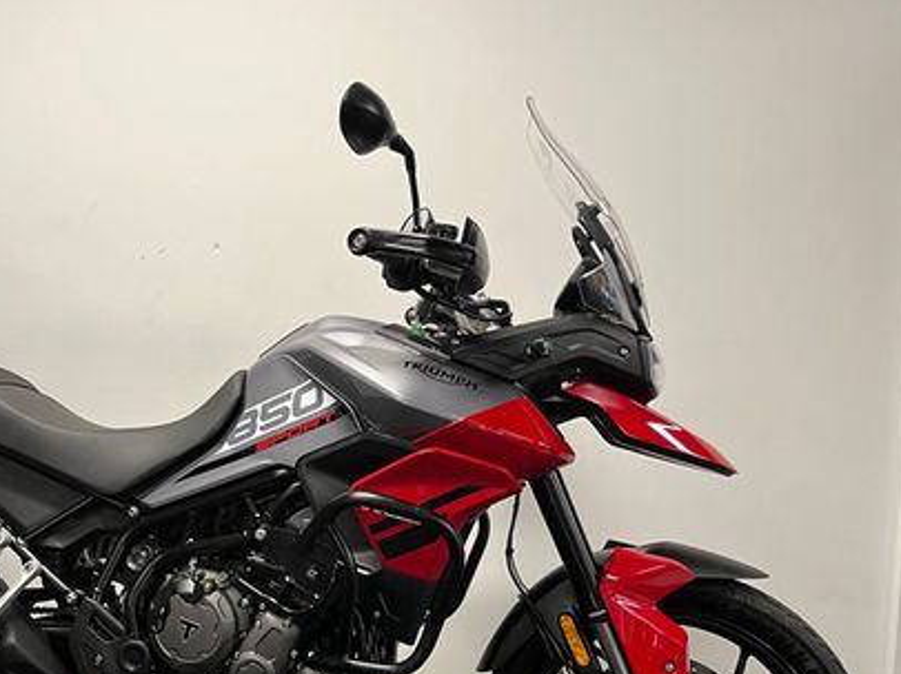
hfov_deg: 44.9
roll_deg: -1.3
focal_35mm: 41
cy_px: 490
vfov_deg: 34.5
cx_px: 275
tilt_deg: -5.1
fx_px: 1067
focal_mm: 5.1
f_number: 1.6
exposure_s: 1/50
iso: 80
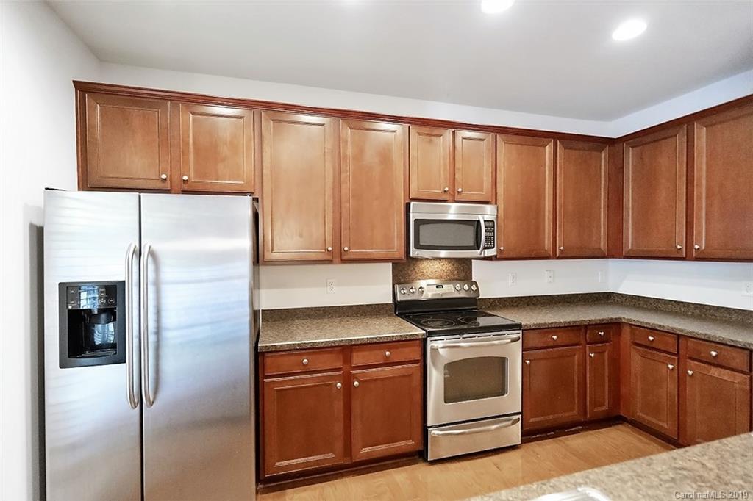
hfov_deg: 96.8
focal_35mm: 16
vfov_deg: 73.7
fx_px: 335
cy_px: 250
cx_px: 376
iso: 6400
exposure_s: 1/160
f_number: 4
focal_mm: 16
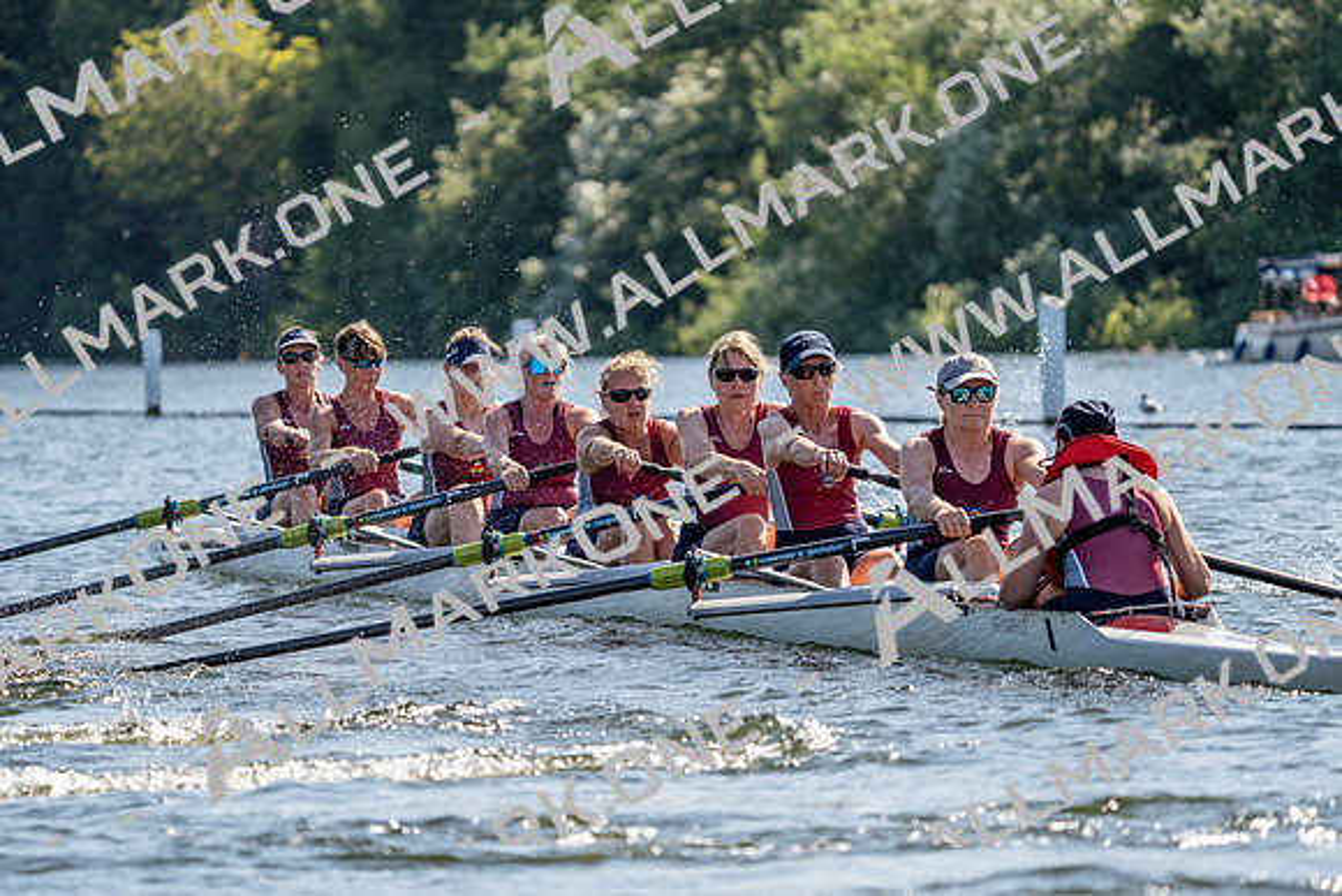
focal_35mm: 255
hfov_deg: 8.1
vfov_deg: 5.4
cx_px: 671
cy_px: 448
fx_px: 9508
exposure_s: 1/2000
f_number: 5.6
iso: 400
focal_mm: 255
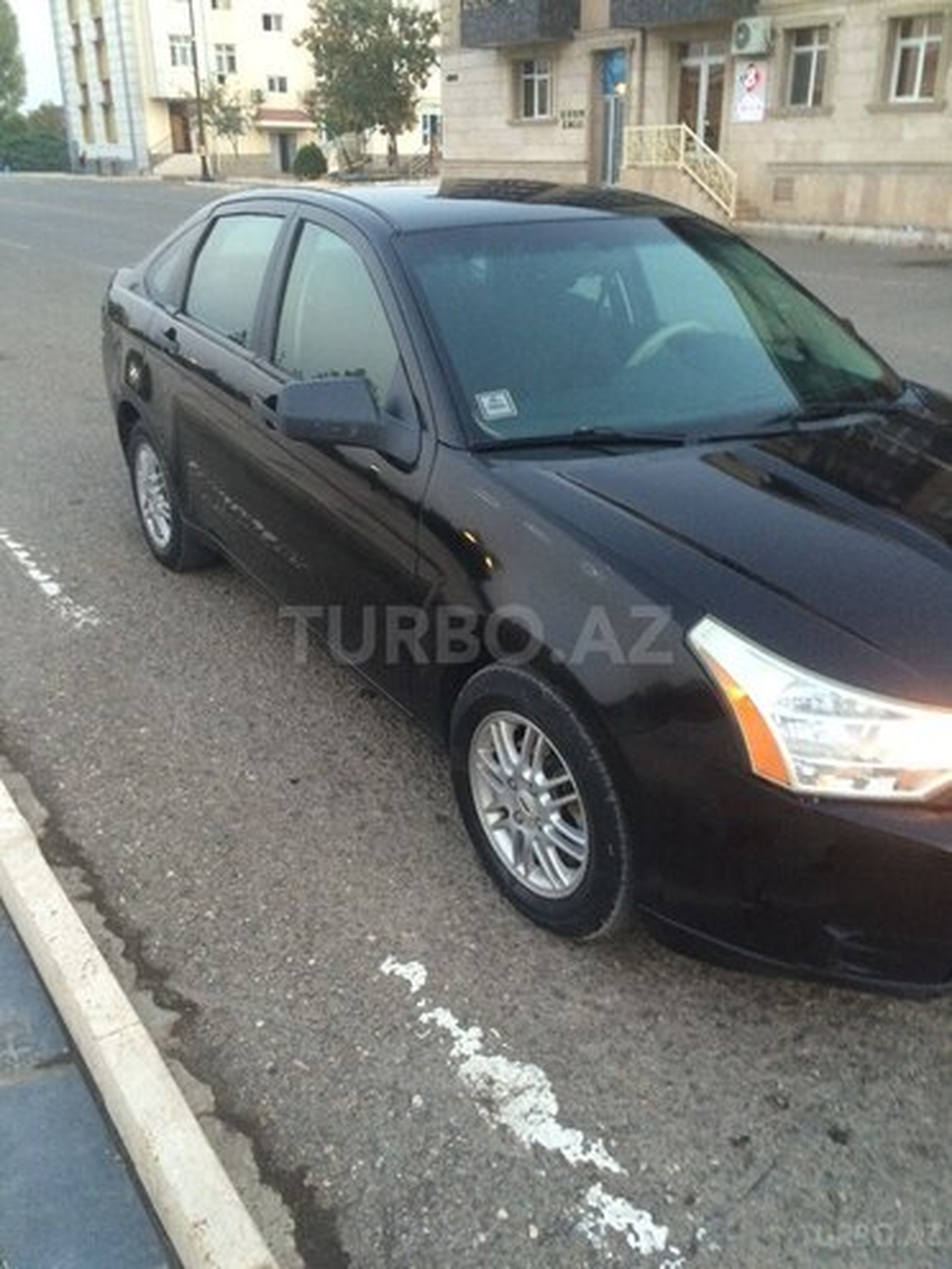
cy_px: 634
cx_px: 476
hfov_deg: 48.2
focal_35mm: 29
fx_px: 1063
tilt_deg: -25.3
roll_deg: +0.2
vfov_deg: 61.7
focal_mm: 4.15
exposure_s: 1/33
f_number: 2.2
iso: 200
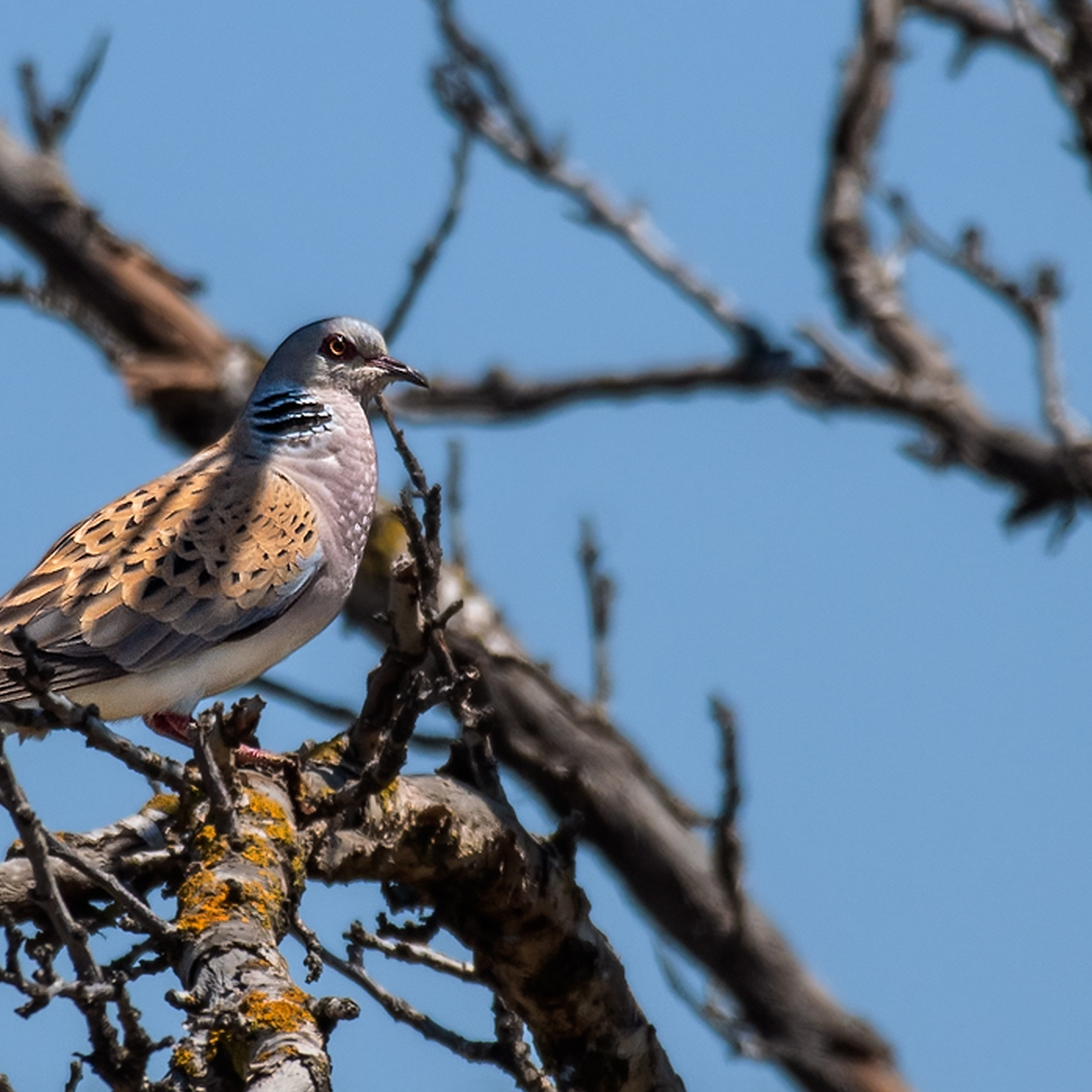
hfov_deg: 1.8
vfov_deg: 1.8
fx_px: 34227
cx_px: 357
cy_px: 546
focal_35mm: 959
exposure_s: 1/1600
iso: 200
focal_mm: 500
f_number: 7.1
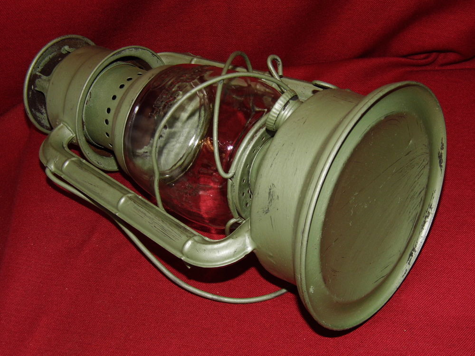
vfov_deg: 25.2
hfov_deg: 33.2
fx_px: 796
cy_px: 178
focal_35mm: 58
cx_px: 238
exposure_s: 1/60
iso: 100
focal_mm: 10.4
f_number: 3.9
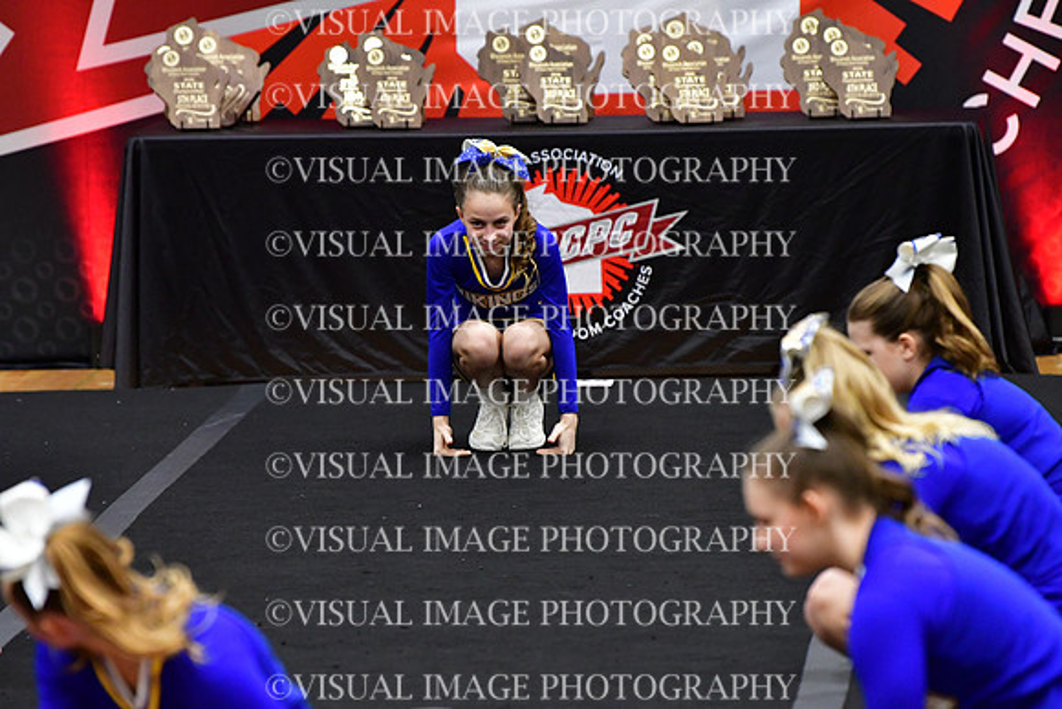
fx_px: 8852
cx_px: 531
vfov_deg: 4.6
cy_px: 354
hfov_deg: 6.9
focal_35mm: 300
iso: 5000
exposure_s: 1/500
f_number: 3.5
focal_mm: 200
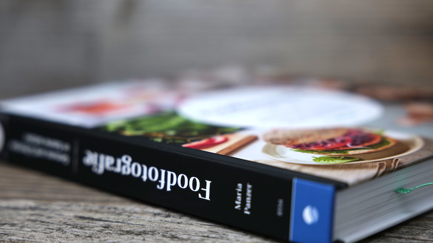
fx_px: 850
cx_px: 217
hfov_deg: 28.6
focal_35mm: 74
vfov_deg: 16.3
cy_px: 144
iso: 320
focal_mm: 70
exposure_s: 1/60
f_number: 2.8
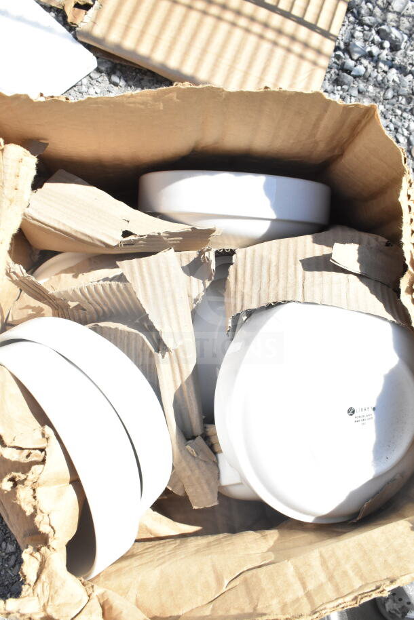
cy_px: 310
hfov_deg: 36.9
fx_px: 620
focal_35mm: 36
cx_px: 207
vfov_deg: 53.1
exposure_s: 1/800
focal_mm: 24
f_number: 11
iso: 1600
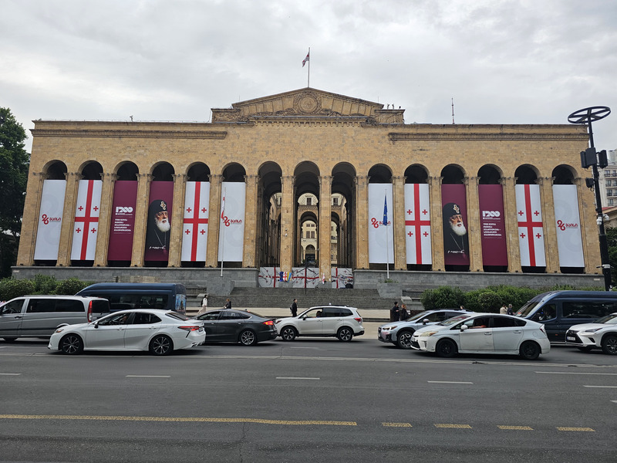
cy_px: 232
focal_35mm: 23
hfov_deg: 73.9
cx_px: 308
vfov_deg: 58.9
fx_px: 410
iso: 64
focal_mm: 6.3
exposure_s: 1/359
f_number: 1.7
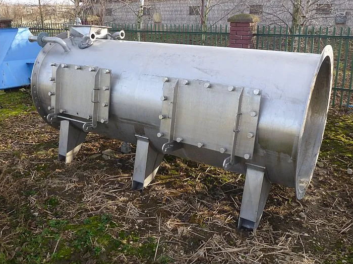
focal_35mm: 32
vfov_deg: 44.1
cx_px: 170
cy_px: 119
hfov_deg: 56.8
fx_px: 326
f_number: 3.3
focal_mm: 4.9
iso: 100
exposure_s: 1/80
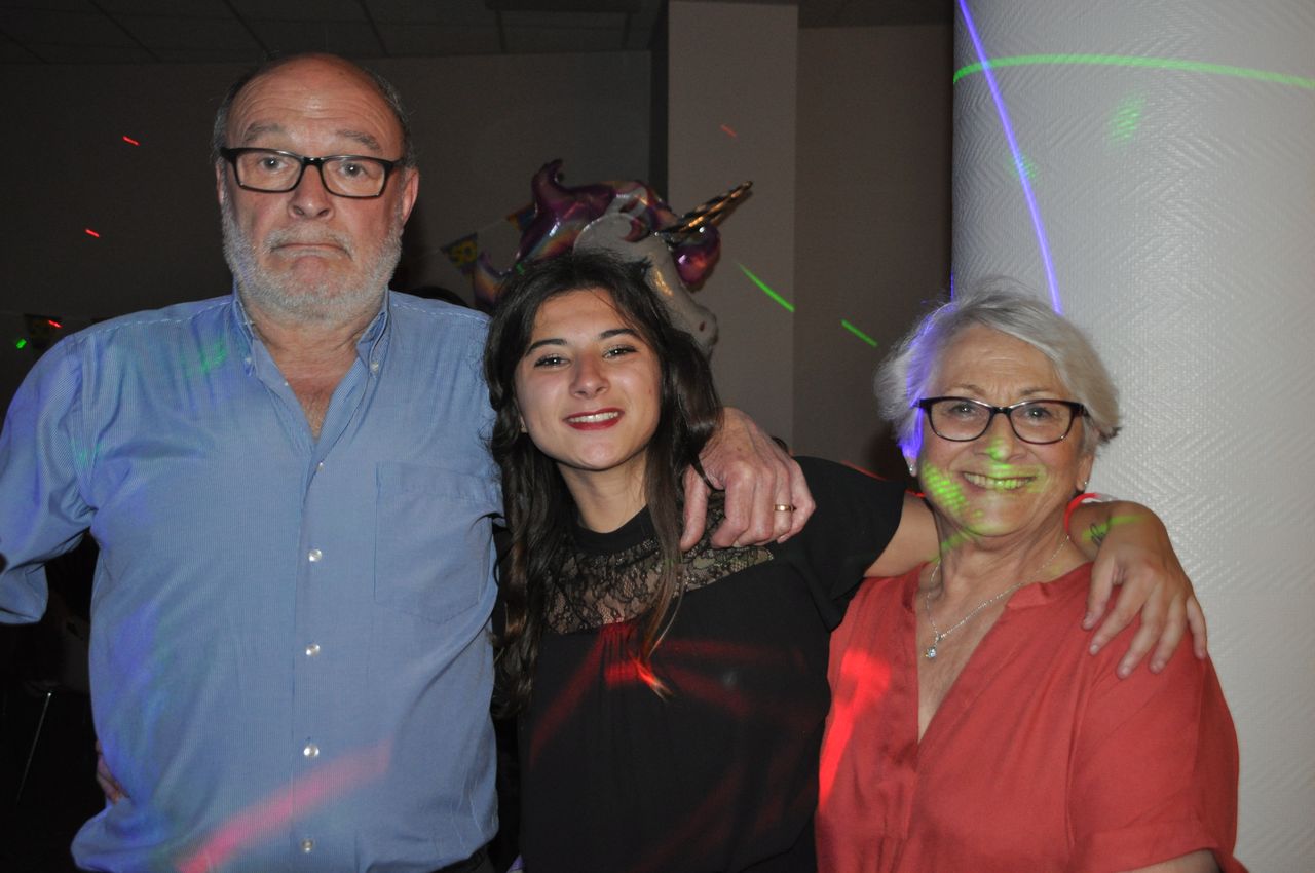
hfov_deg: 49.6
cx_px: 658
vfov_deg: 34.1
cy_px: 436
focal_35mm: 39
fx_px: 1423
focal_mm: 26
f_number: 4
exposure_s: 1/60
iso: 800
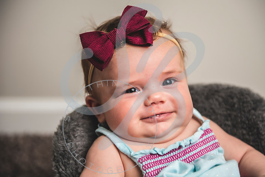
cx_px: 136
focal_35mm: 73
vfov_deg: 18.7
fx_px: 536
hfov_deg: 27.8
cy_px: 89
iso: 100
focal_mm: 70
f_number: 2.8
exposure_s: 1/250
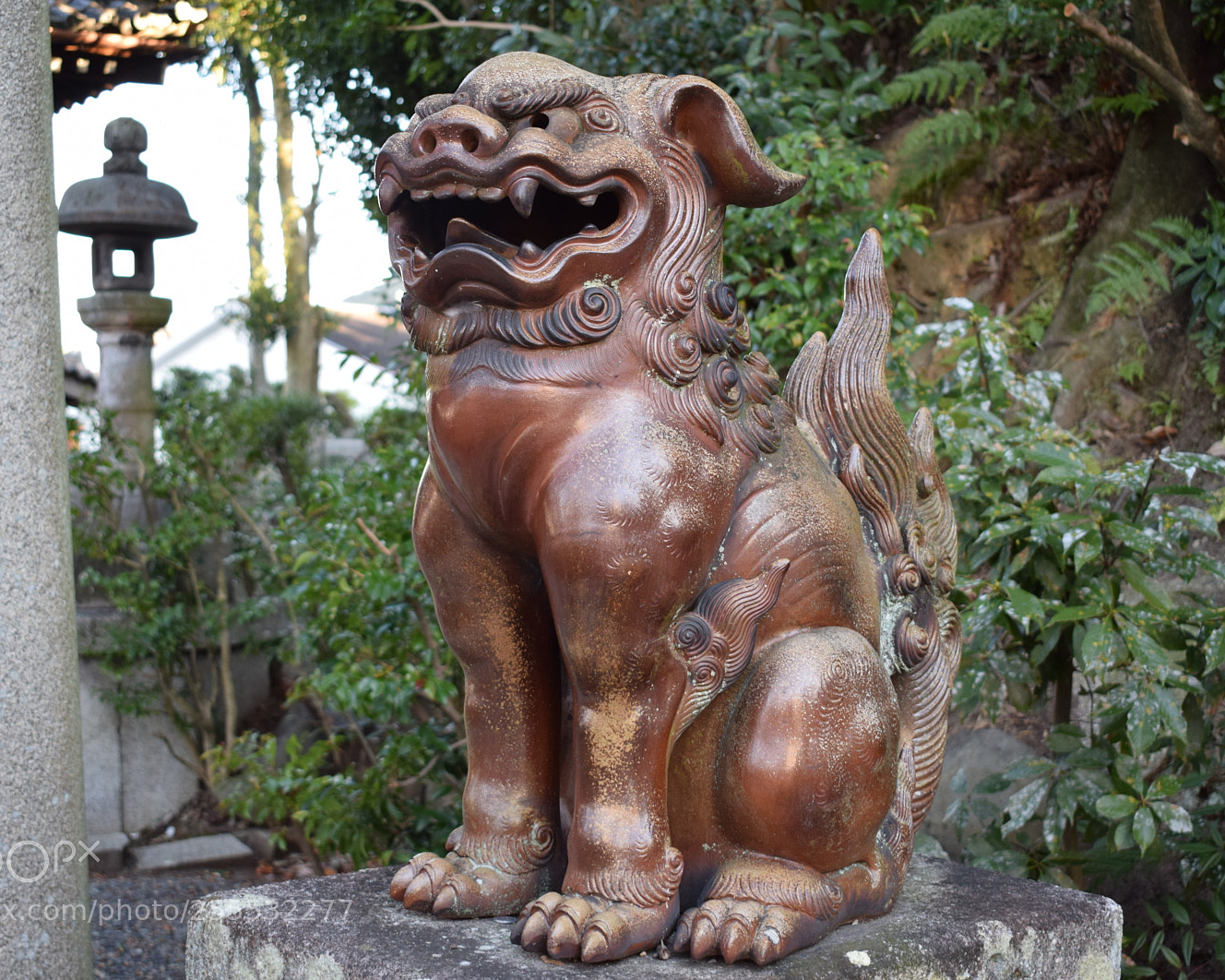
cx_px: 609
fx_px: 1905
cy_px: 491
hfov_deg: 35.6
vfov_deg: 28.8
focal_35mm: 53
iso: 400
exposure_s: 1/80
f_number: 4.5
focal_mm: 31
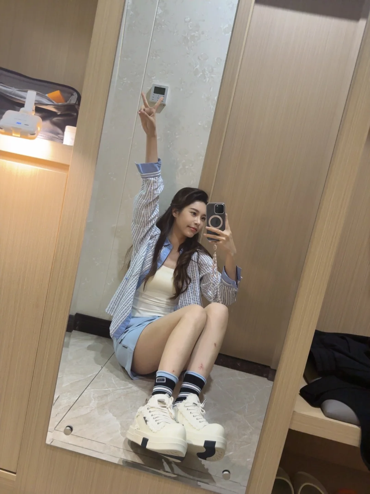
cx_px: 185
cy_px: 247
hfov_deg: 56.8
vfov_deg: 71.6
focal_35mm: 24
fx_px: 342
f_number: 1.78
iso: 500
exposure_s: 1/60
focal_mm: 6.76
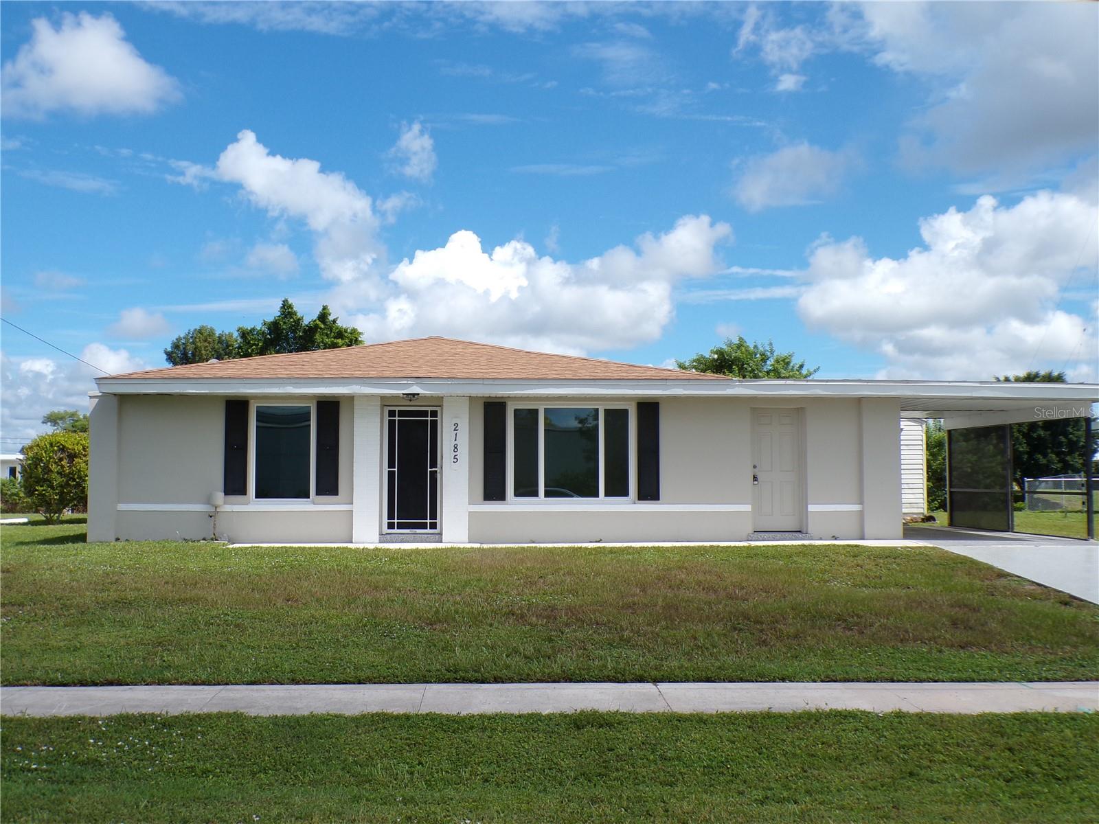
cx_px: 550
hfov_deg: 50.1
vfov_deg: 38.7
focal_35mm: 37
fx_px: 1175
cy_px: 412
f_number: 4.9
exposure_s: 1/640
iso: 100
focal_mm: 6.6
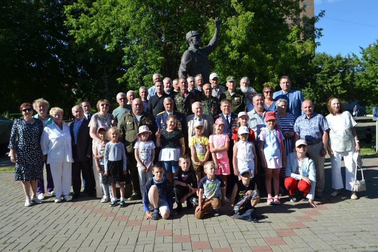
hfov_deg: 67.4
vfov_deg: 47.9
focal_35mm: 27
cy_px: 126
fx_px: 284
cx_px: 189
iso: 100
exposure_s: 1/200
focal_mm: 18
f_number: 7.1
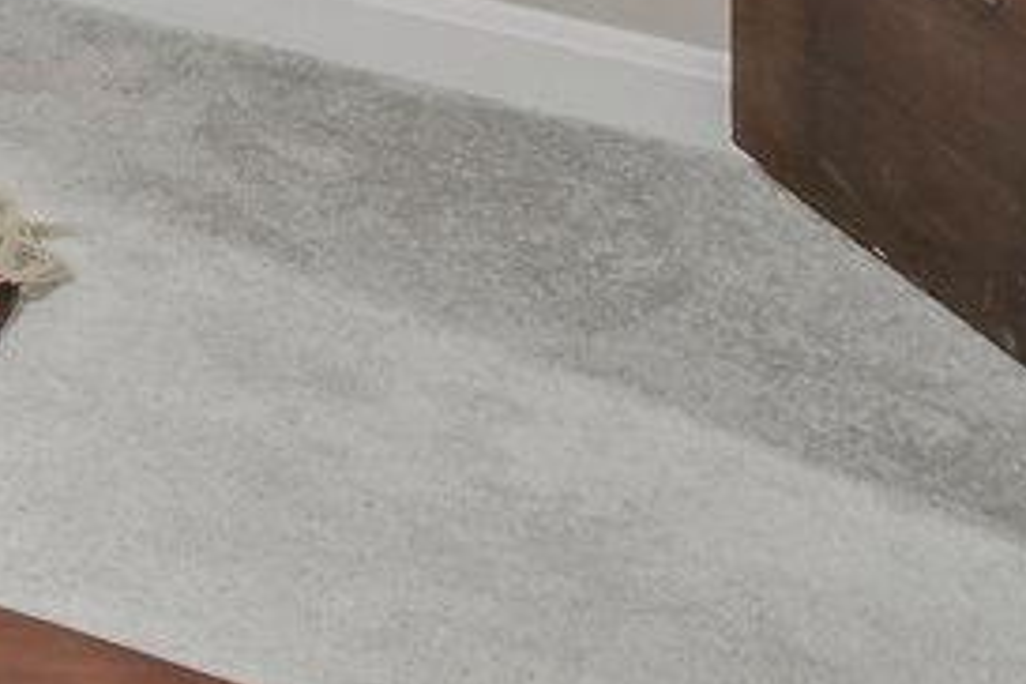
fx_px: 3420
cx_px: -1962
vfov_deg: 9.2
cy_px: -1340
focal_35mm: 120
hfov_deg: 11.3
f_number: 8
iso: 1250
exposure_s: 1/13
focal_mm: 16
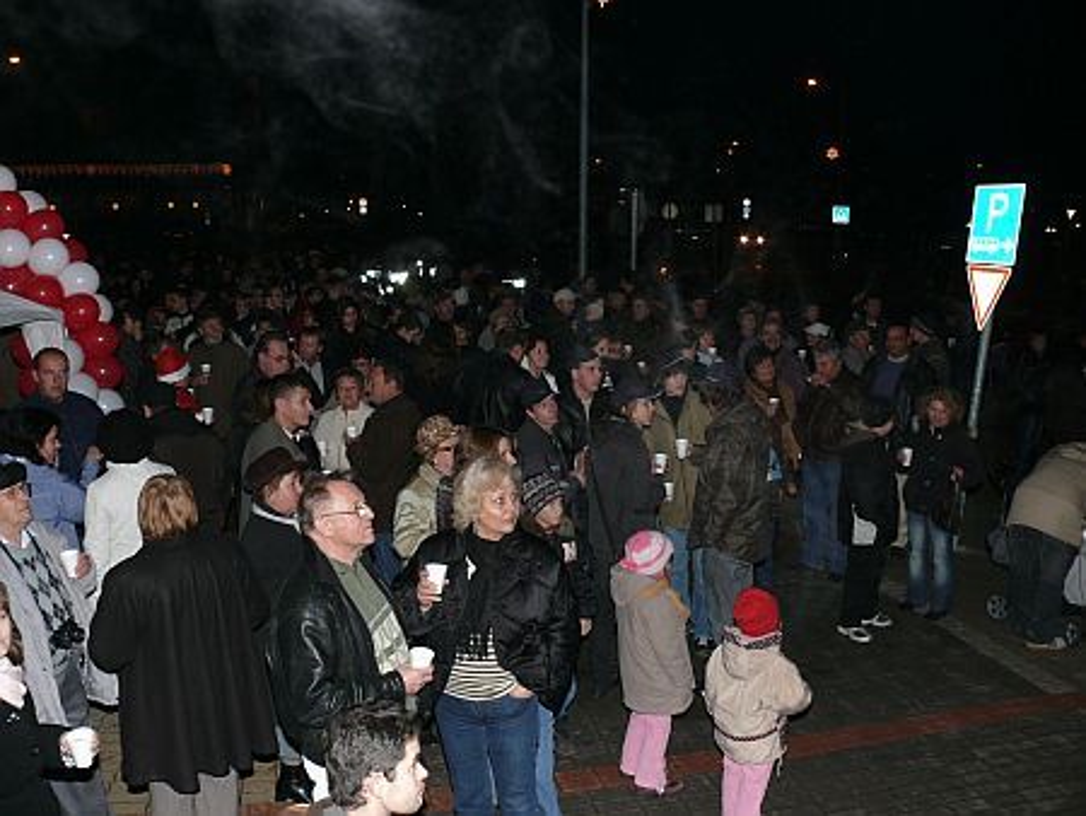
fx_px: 1099
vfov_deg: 40.7
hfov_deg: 52.6
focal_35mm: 35
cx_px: 543
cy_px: 408
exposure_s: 1/30
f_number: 4
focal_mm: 7.4
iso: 100
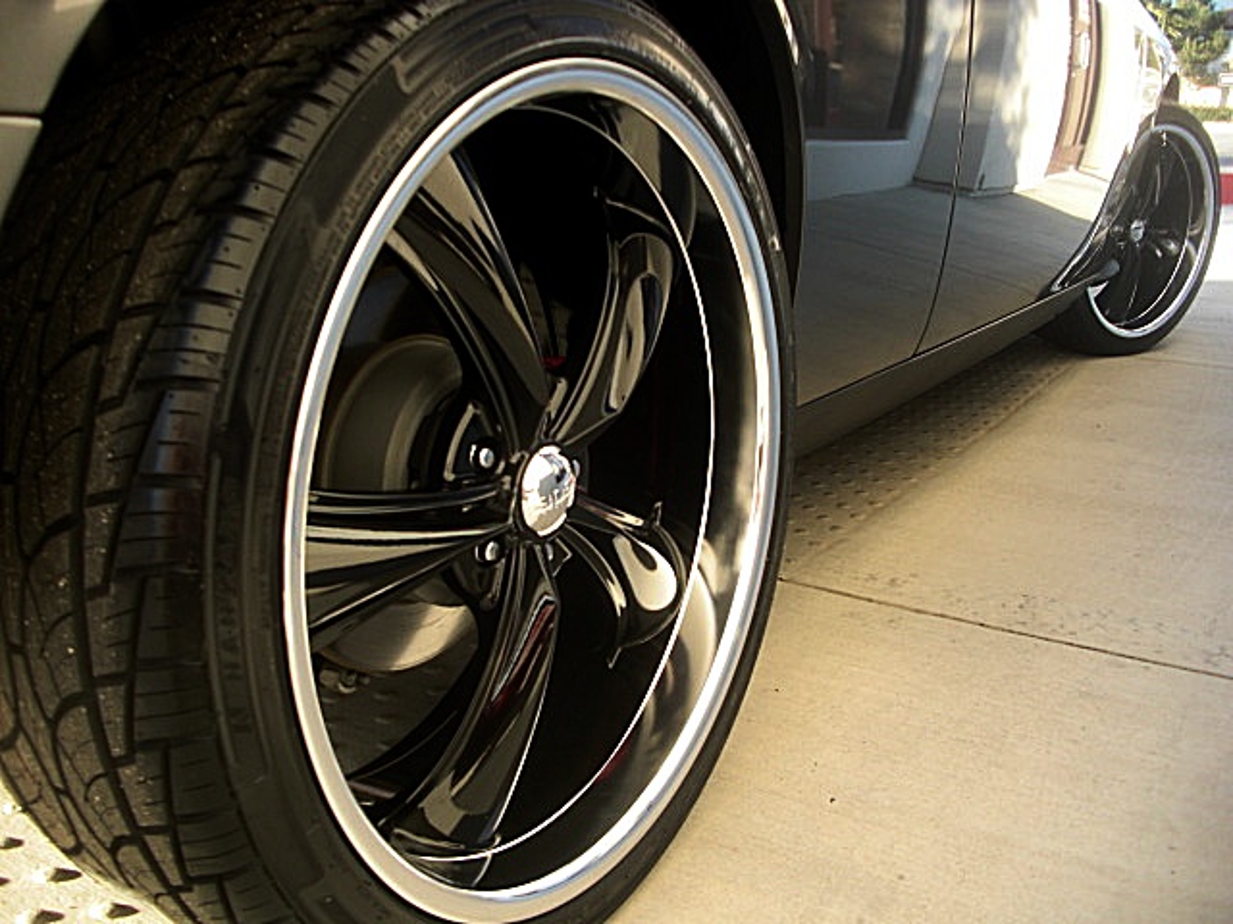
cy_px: 462
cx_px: 616
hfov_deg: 51.4
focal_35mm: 36
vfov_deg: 39.7
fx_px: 1282
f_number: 2.8
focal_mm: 6.3
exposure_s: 1/100
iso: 50
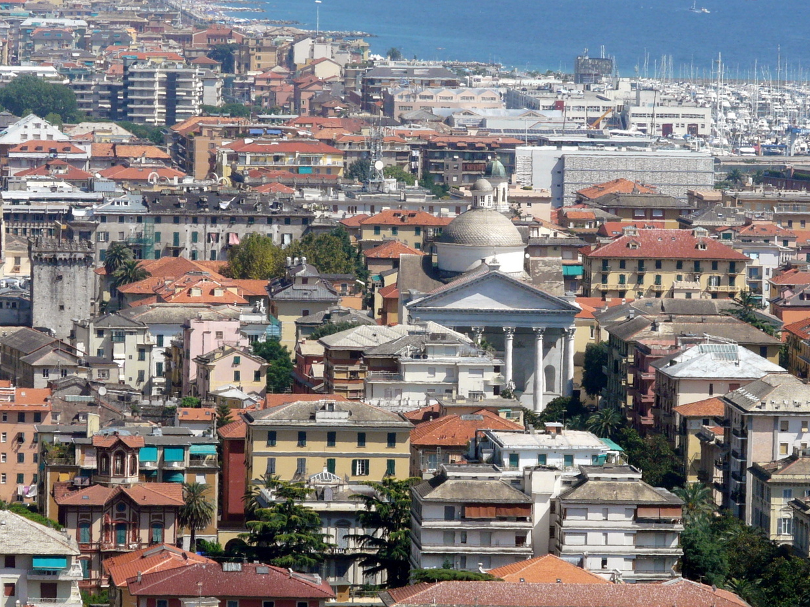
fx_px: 6576
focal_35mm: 281
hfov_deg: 7.0
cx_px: 467
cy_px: 309
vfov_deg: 5.3
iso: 100
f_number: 6.3
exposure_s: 1/400
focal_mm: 35.9
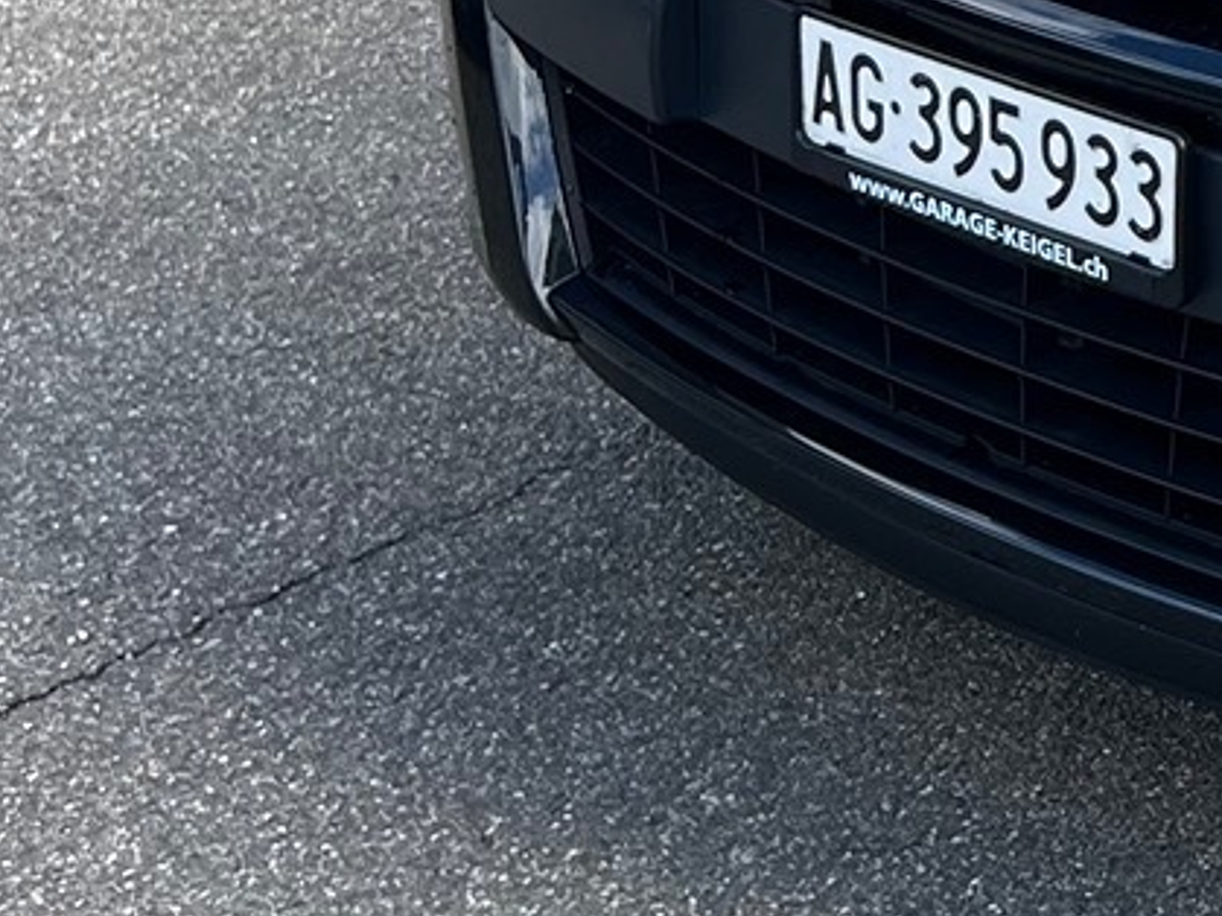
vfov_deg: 11.4
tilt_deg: -14.6
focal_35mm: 125
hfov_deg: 14.2
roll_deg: -1.3
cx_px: 2117
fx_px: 4411
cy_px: -464
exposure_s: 1/887
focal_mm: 5.7
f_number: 1.5
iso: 50
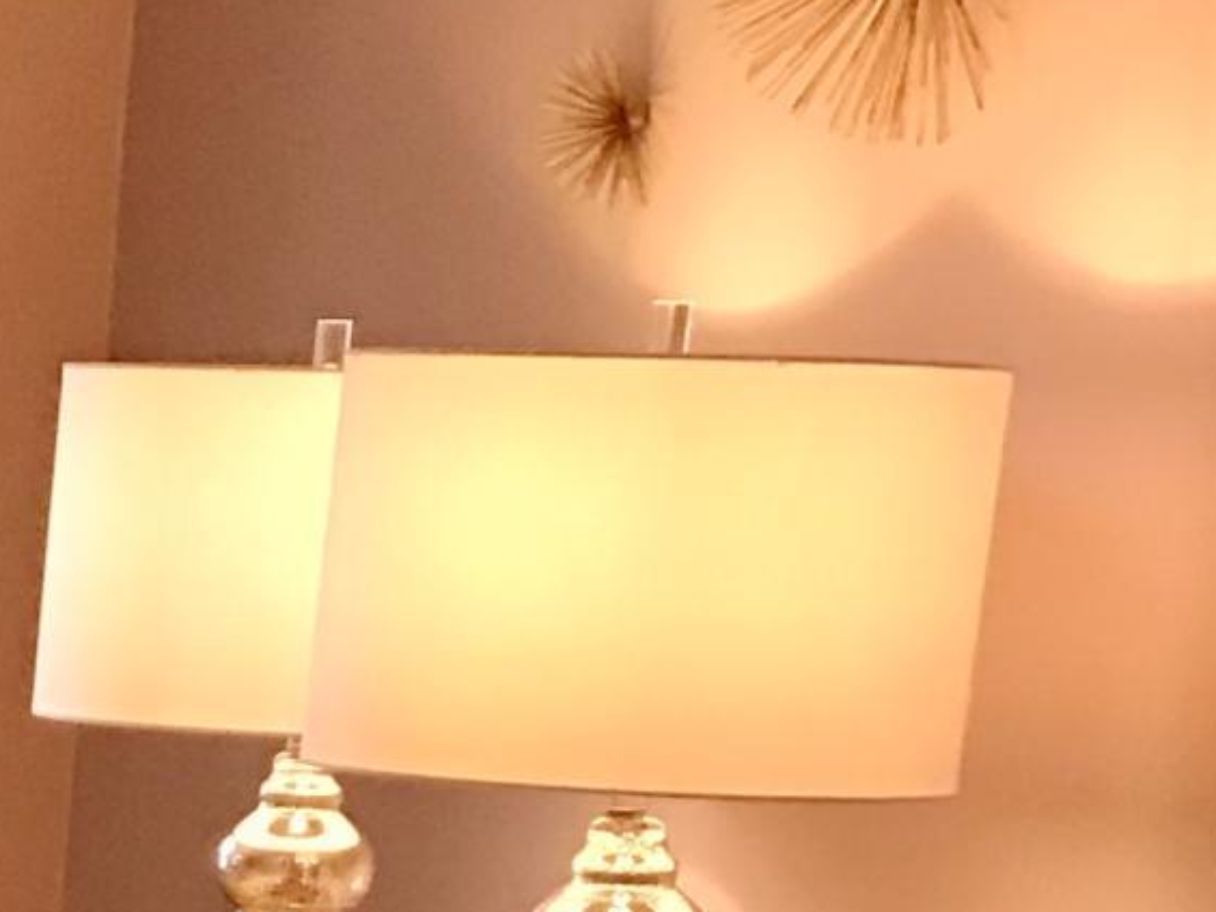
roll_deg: +0.0
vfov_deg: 9.6
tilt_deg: -10.7
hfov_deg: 10.9
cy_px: 1473
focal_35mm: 149
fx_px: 5234
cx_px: -1818
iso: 64
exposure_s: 1/15
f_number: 1.8
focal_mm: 3.99
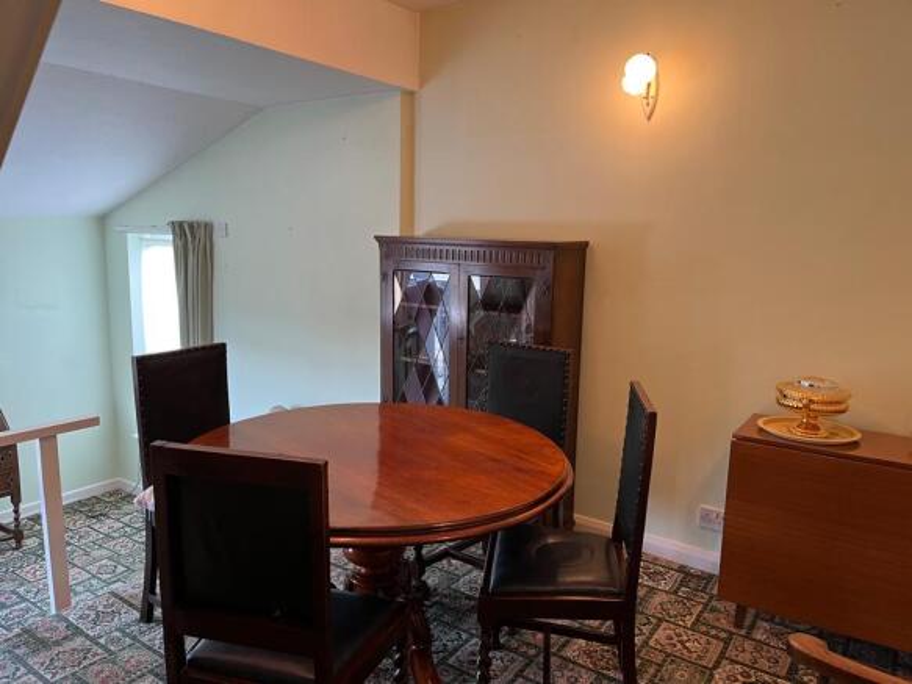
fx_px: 685
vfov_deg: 53.0
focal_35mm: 26
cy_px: 342
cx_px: 456
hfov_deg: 67.3
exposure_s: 1/50
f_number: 1.6
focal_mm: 5.1
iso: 100
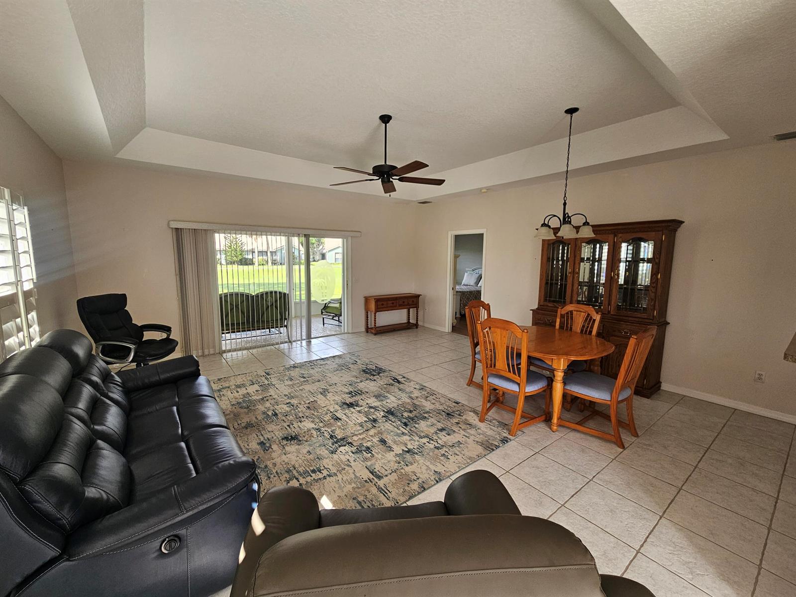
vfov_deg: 89.9
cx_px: 398
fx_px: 299
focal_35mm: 13
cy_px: 298
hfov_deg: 106.2
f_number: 2.2
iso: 80
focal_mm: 2.2
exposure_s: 1/120
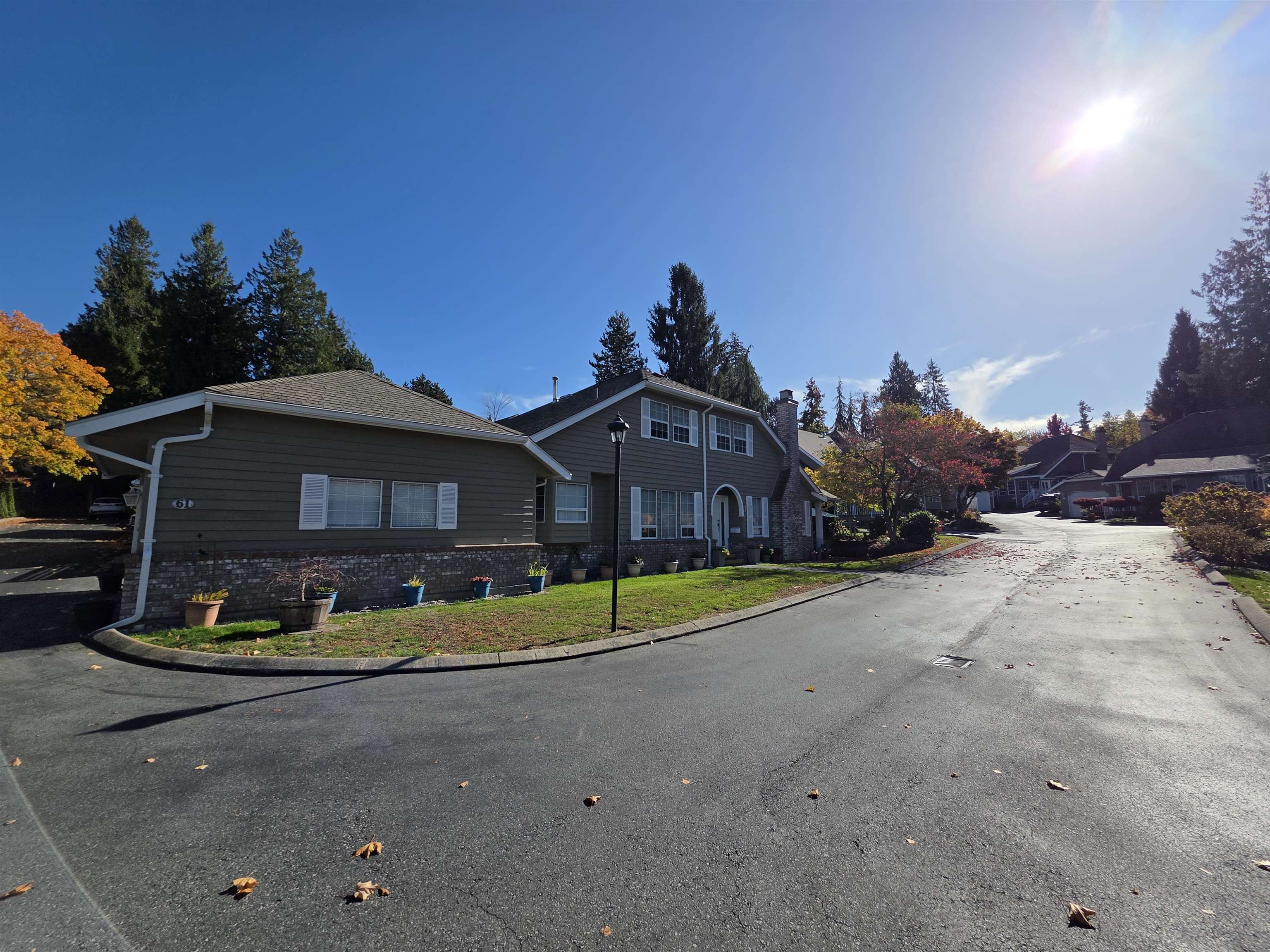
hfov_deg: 106.2
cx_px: 635
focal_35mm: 13
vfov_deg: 89.9
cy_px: 476
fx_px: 477
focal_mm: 2.2
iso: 40
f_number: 1.9
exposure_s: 1/4217
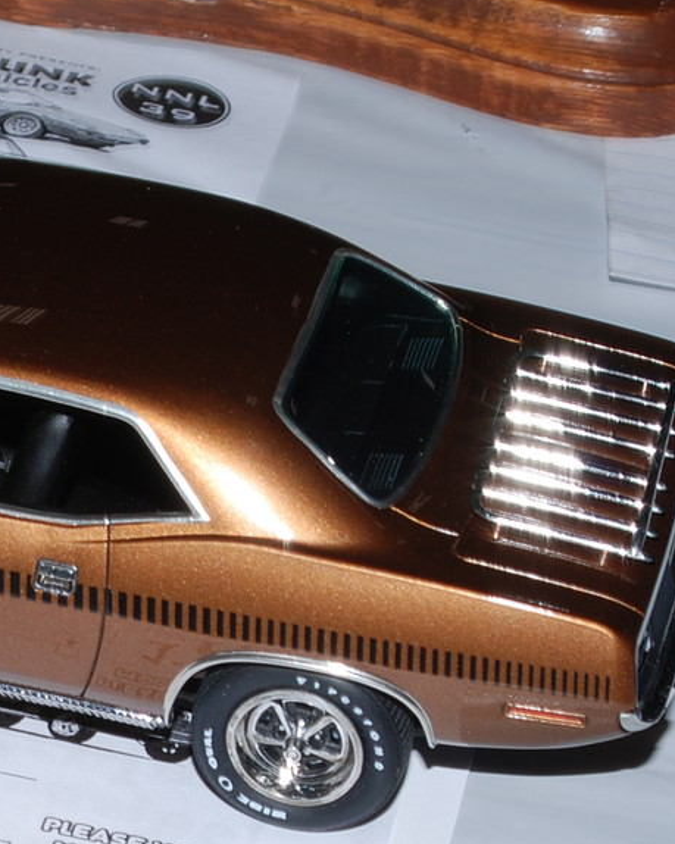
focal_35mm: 172
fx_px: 4296
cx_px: -174
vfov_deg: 11.2
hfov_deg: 8.9
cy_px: 408
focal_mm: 50
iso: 100
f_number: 16
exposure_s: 1/60
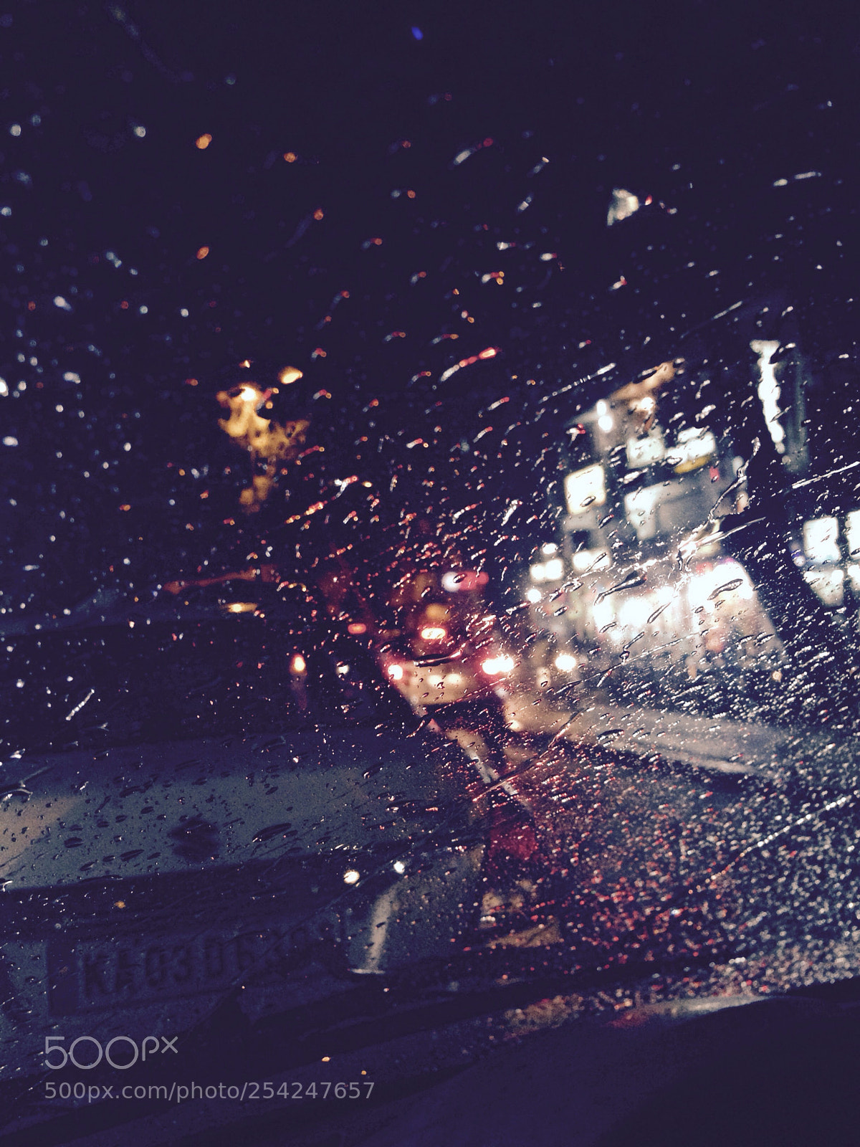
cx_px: 430
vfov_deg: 55.4
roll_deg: +4.8
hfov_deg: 42.9
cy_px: 574
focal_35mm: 33
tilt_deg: +6.1
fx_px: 1093
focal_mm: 4.12
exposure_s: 1/20
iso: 320
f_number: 2.4
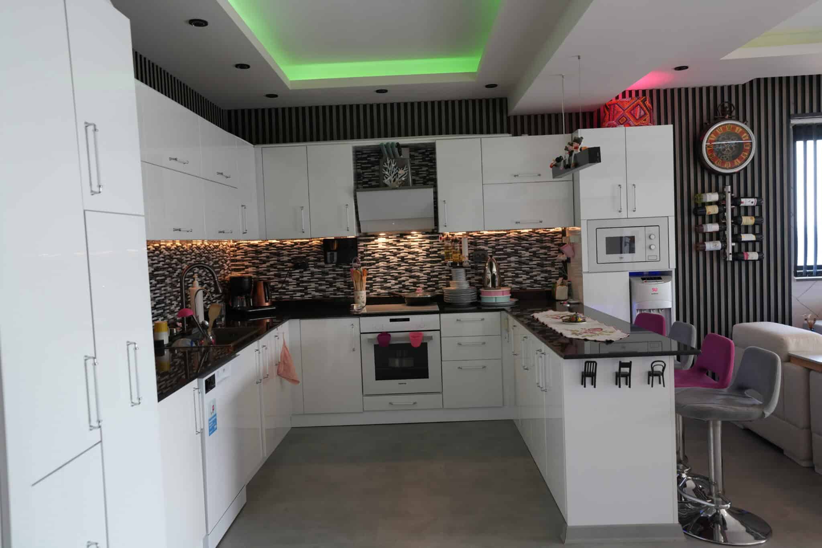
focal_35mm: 28
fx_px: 639
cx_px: 411
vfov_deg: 46.4
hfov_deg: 65.5
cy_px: 274
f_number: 4
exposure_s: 1/160
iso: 1000
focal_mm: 28
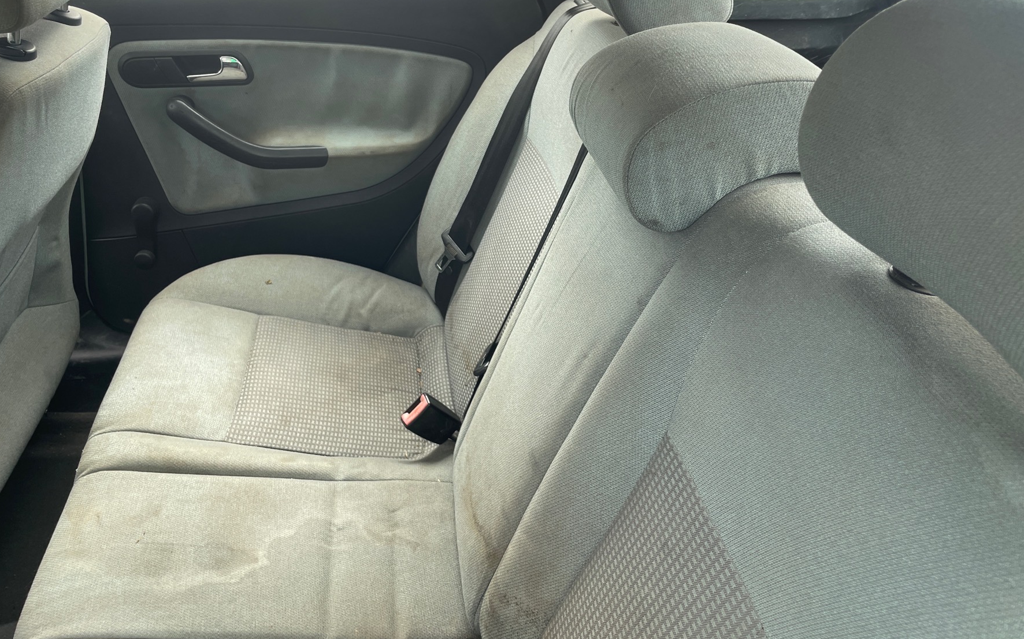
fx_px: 781
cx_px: 511
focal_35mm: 28
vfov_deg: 44.3
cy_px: 255
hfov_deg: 66.5
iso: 32
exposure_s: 1/121
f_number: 1.6
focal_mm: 4.2
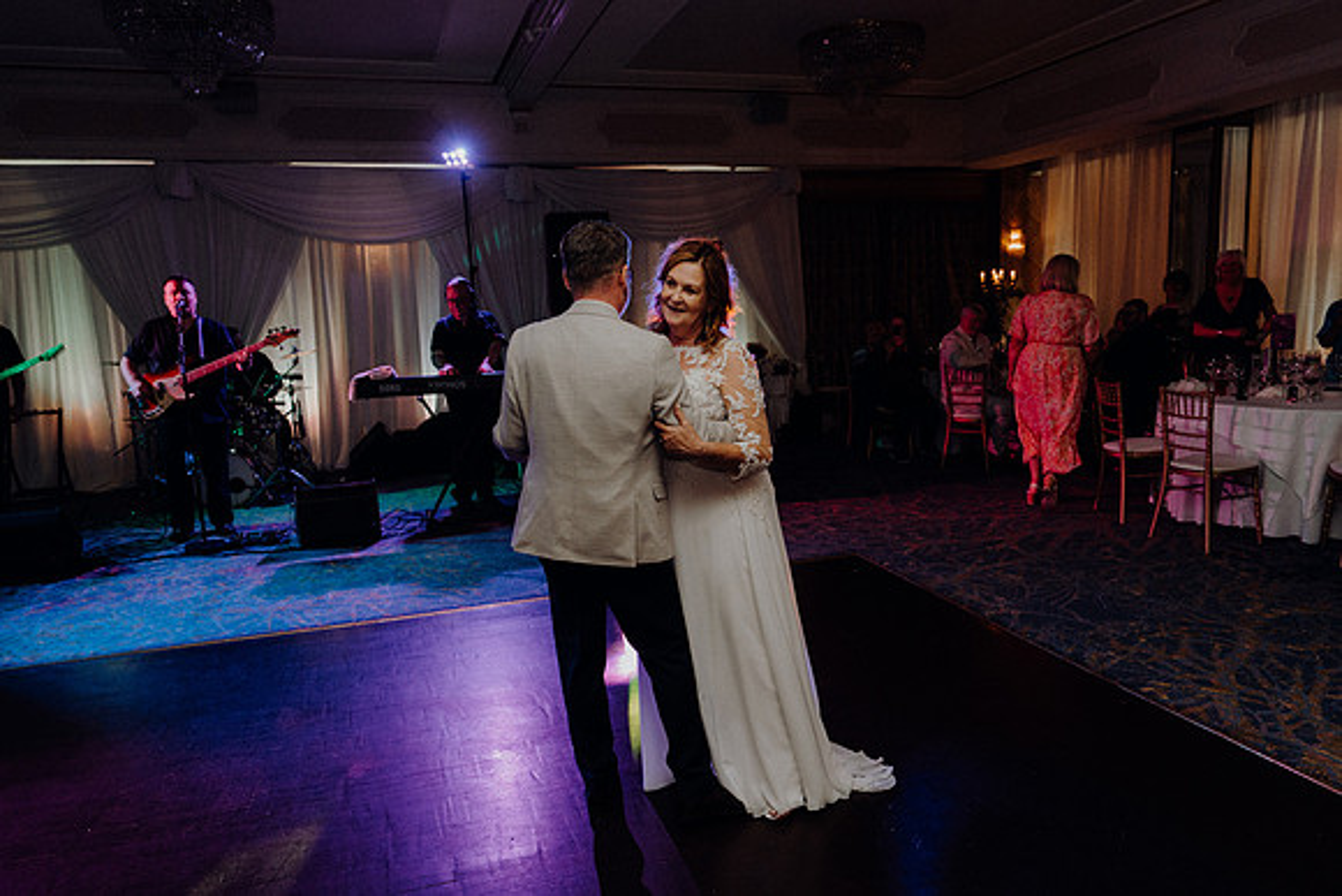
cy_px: 448
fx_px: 895
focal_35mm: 24
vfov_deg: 53.2
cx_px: 671
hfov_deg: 73.7
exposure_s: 1/200
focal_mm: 24
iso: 2500
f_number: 3.5
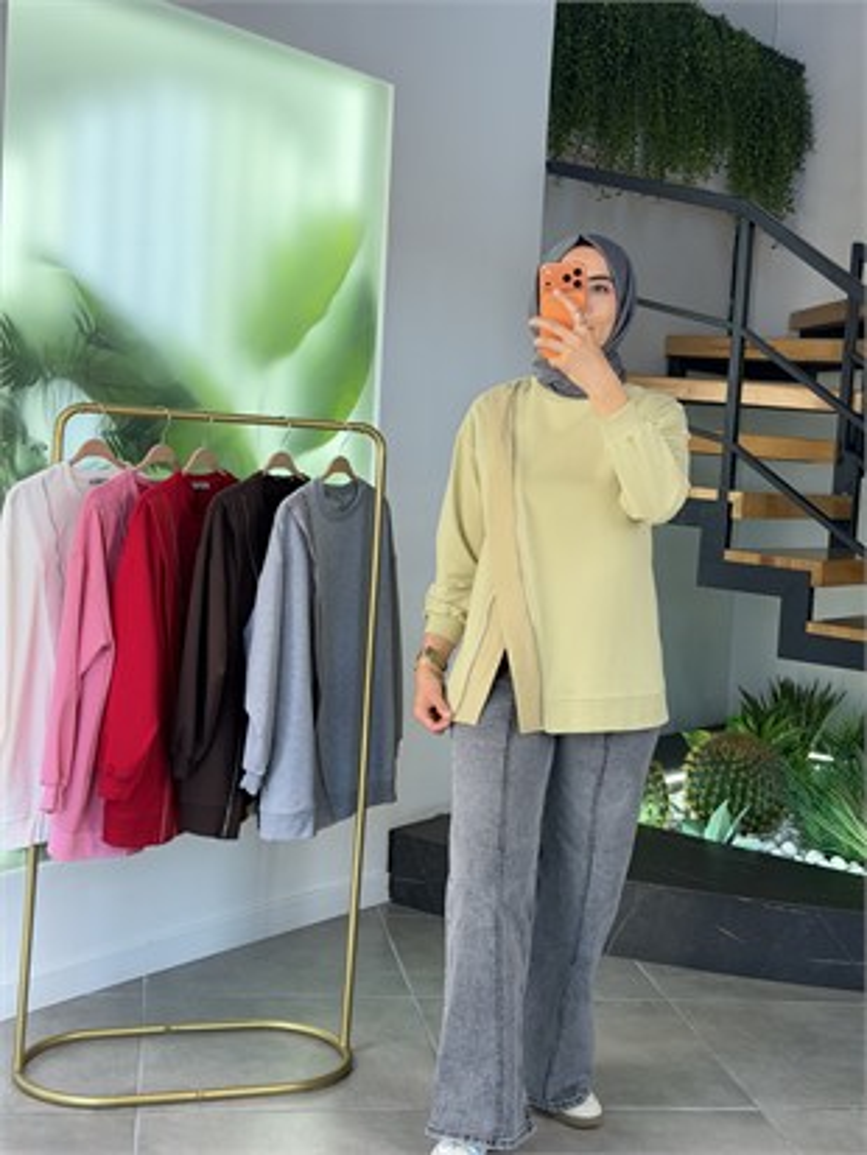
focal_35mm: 48
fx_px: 1602
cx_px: 434
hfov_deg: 30.3
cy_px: 578
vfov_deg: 39.6
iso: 80
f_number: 1.78
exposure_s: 1/184
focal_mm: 6.76
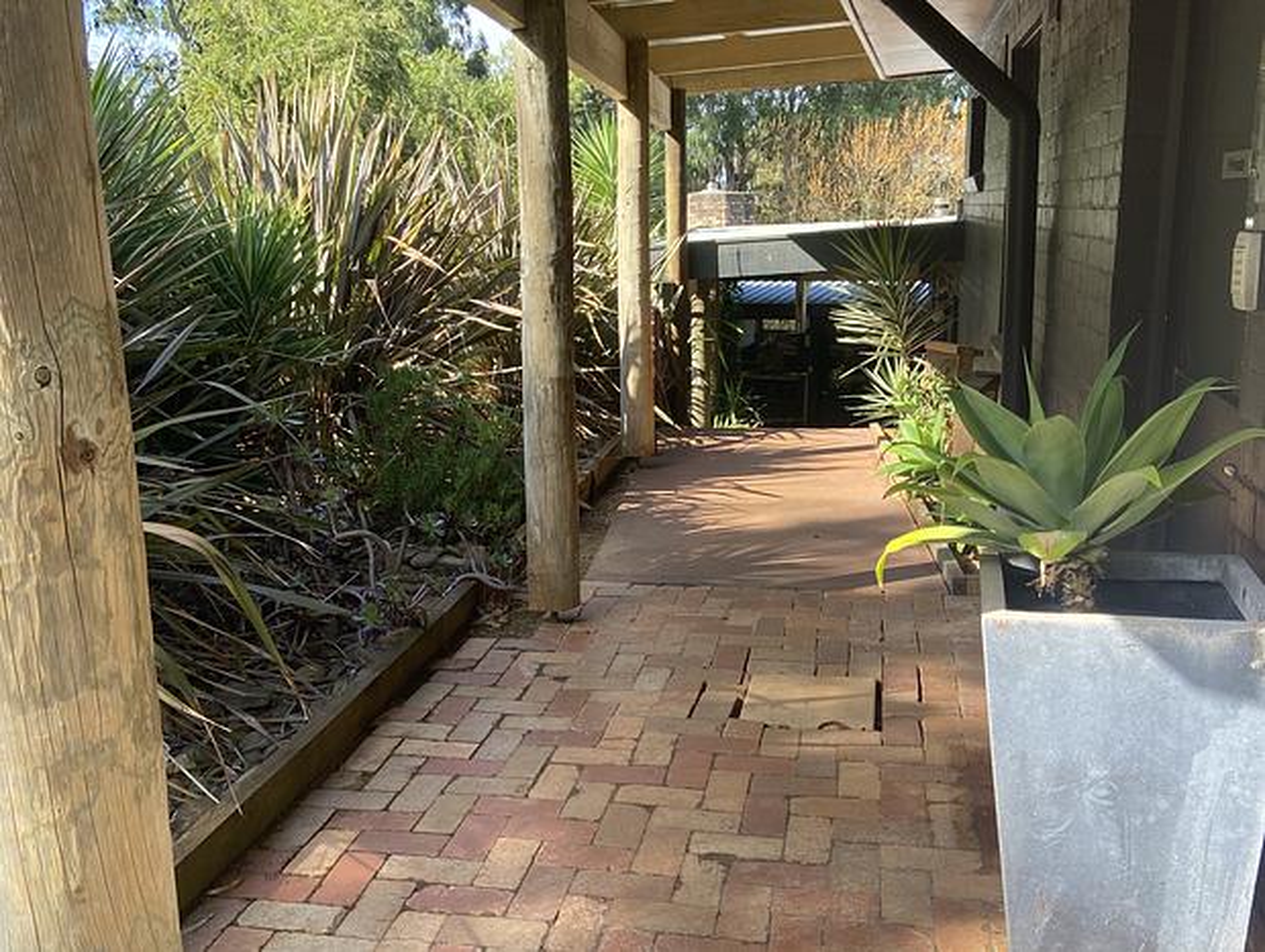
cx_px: 632
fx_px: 952
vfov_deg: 53.2
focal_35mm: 26
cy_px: 476
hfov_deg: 67.2
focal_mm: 4.25
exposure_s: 1/307
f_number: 1.8
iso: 32
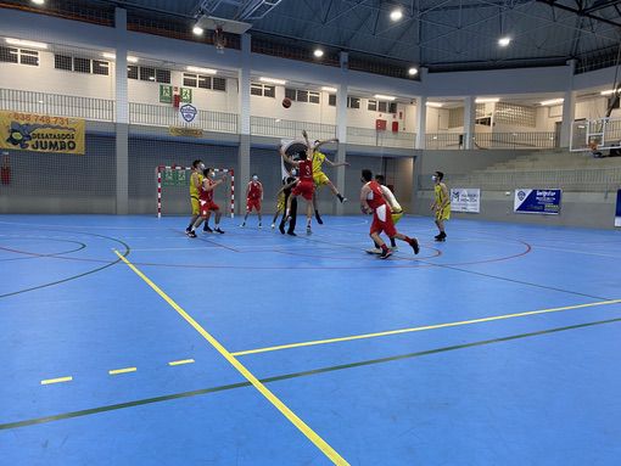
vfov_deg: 53.1
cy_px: 233
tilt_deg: -6.3
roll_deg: -2.6
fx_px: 467
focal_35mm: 26
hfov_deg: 67.3
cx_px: 310
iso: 64
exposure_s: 1/50
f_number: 1.8
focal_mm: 4.25
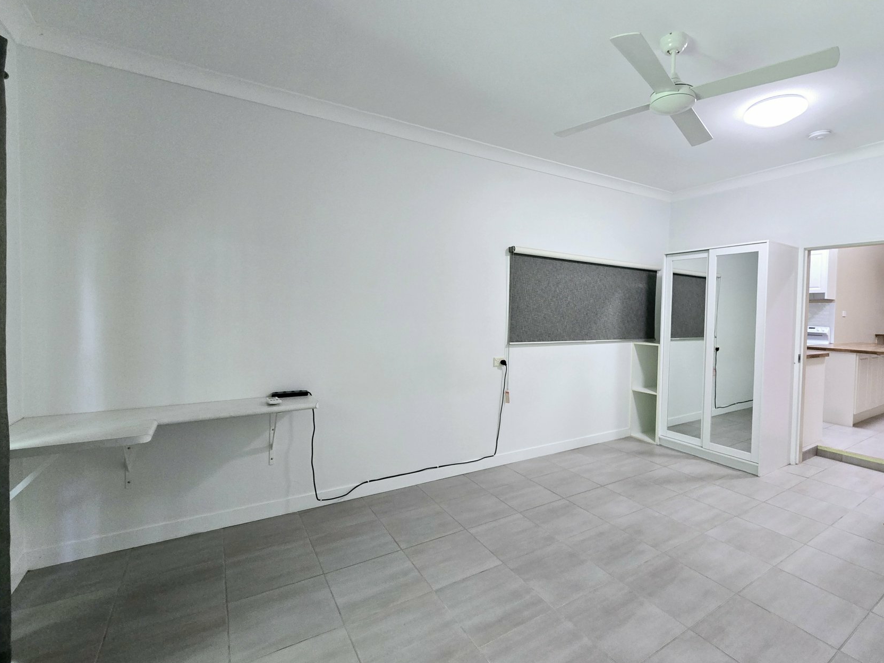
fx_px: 383
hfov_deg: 97.6
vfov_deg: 81.7
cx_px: 503
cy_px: 327
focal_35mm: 15
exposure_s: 1/50
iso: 200
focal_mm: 2.2
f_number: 2.2
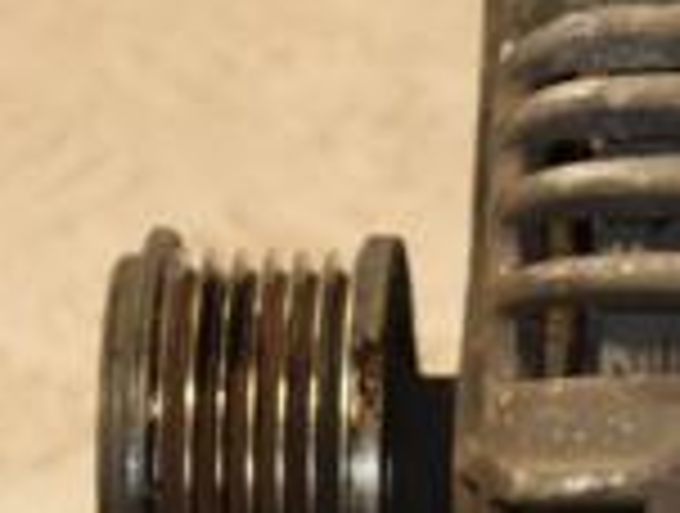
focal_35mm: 377
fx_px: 7424
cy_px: 536
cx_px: 806
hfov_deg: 5.2
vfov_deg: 4.0
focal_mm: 66
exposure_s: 1/80
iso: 800
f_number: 5.3
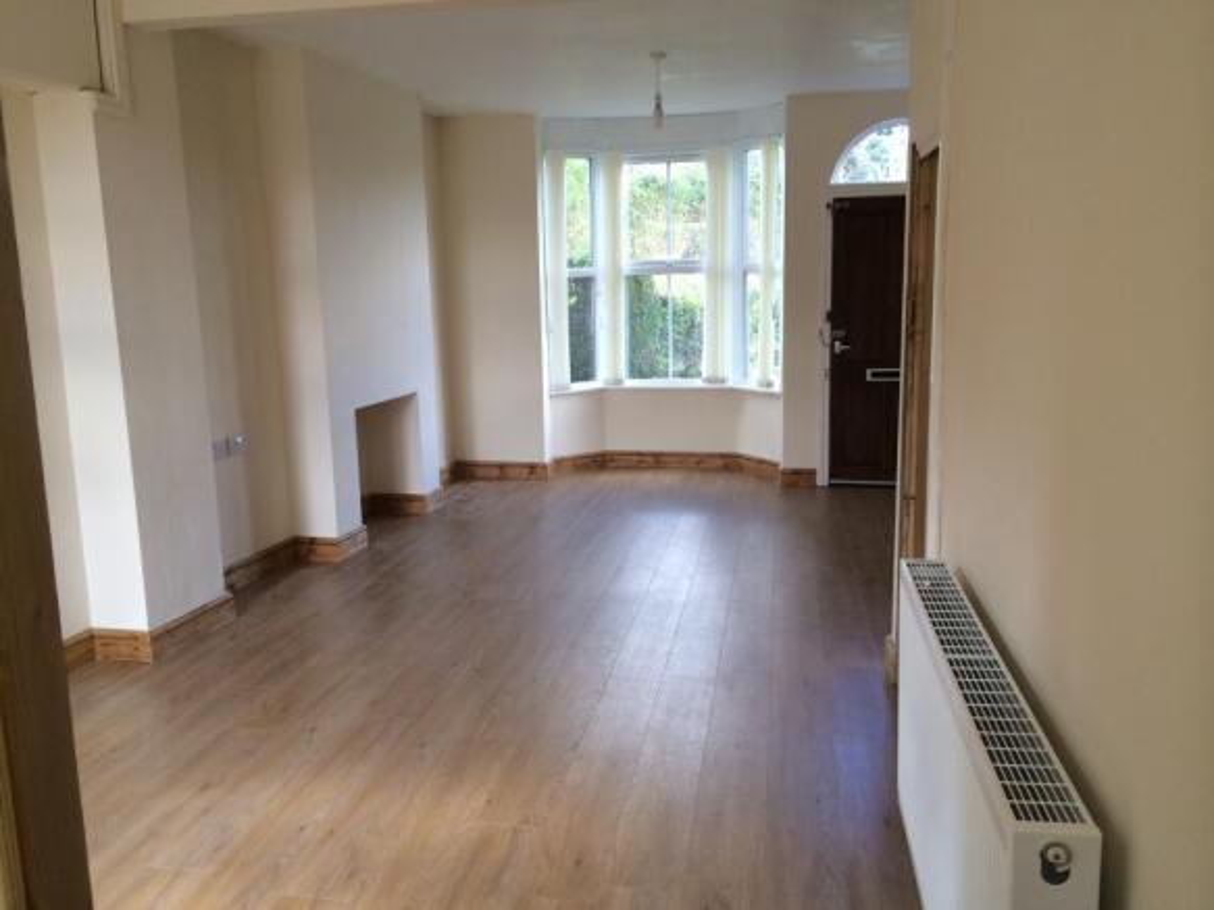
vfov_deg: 46.8
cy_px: 455
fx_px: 1052
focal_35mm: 30
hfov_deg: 60.0
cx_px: 607
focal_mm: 4.12
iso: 50
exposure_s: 1/60
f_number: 2.2
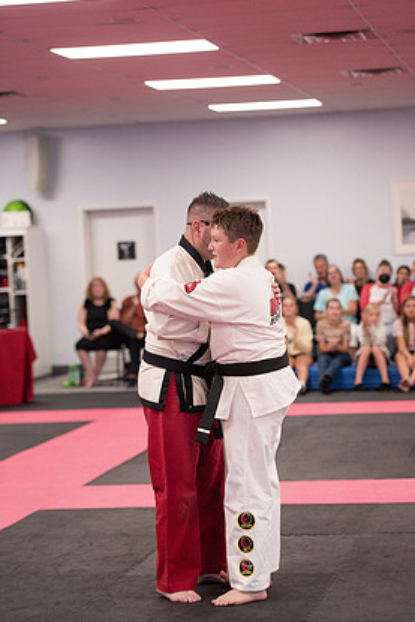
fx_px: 1779
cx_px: 223
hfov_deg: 13.3
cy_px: 313
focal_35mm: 103
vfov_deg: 19.8
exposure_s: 1/400
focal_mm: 95
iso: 1600
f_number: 2.8
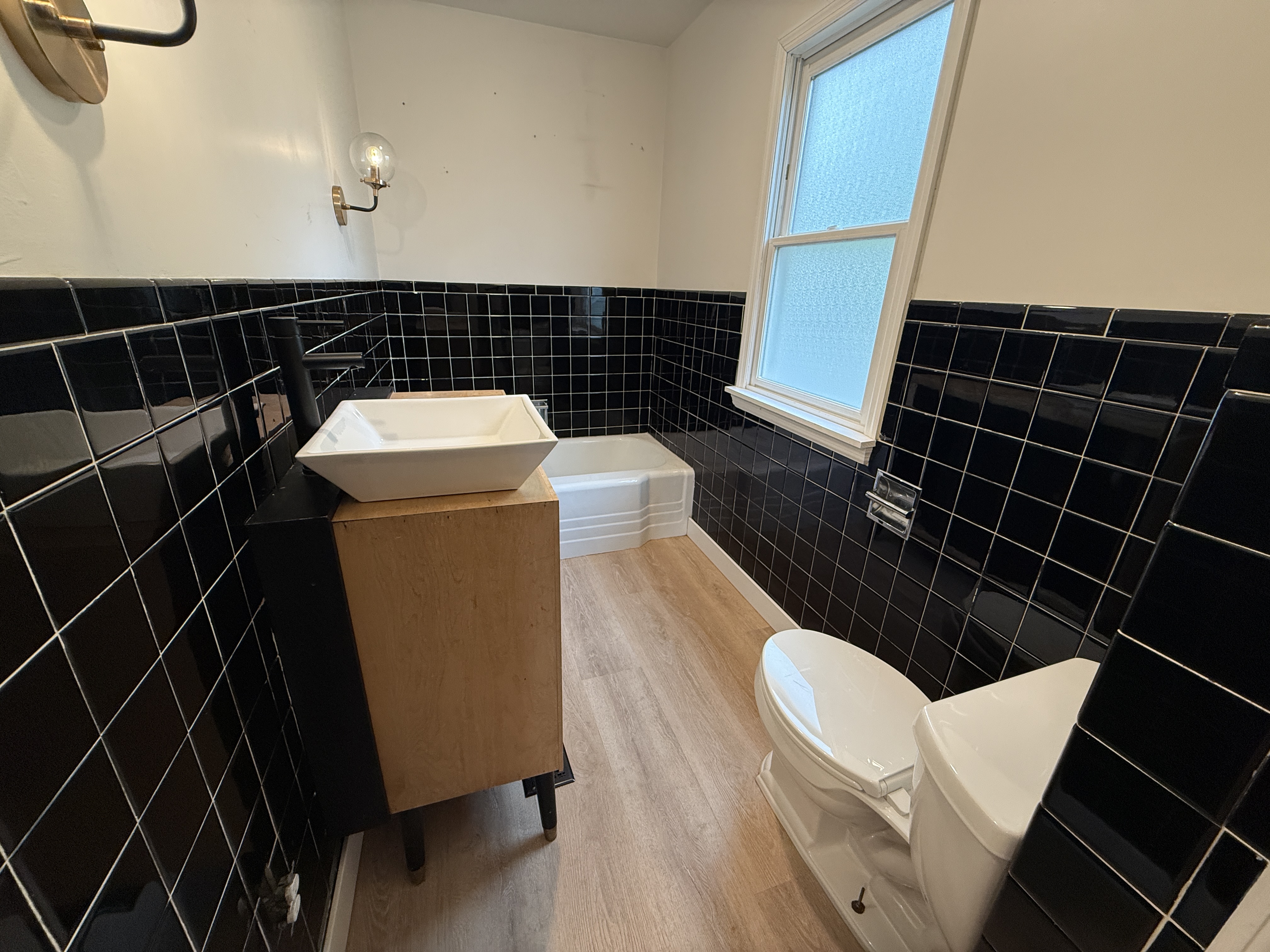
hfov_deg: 102.1
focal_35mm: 14
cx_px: 635
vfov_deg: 85.7
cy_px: 476
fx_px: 514
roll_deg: -1.8
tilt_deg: -19.9
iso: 200
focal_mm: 2.22
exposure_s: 1/60
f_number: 2.2
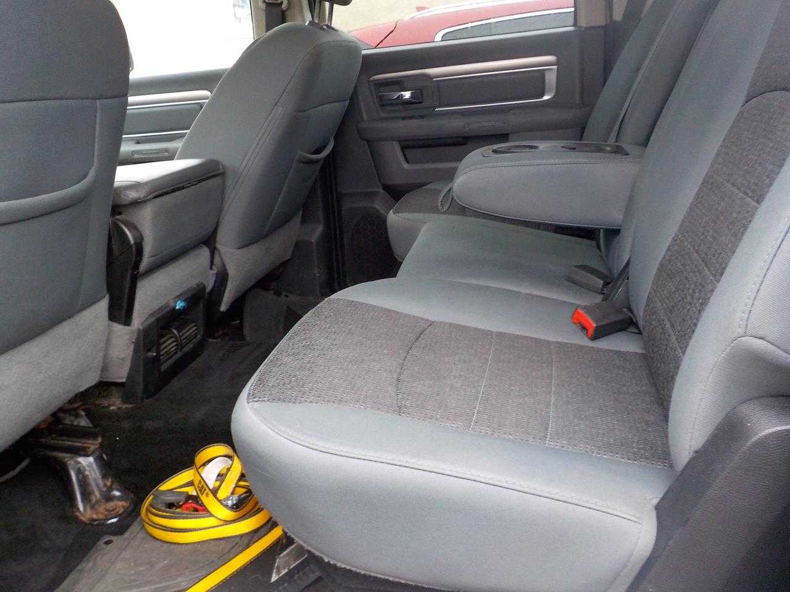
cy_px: 296
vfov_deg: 46.8
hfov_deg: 60.0
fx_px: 685
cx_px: 395
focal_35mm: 30
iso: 250
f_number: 3.3
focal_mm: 4.1
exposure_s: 1/30
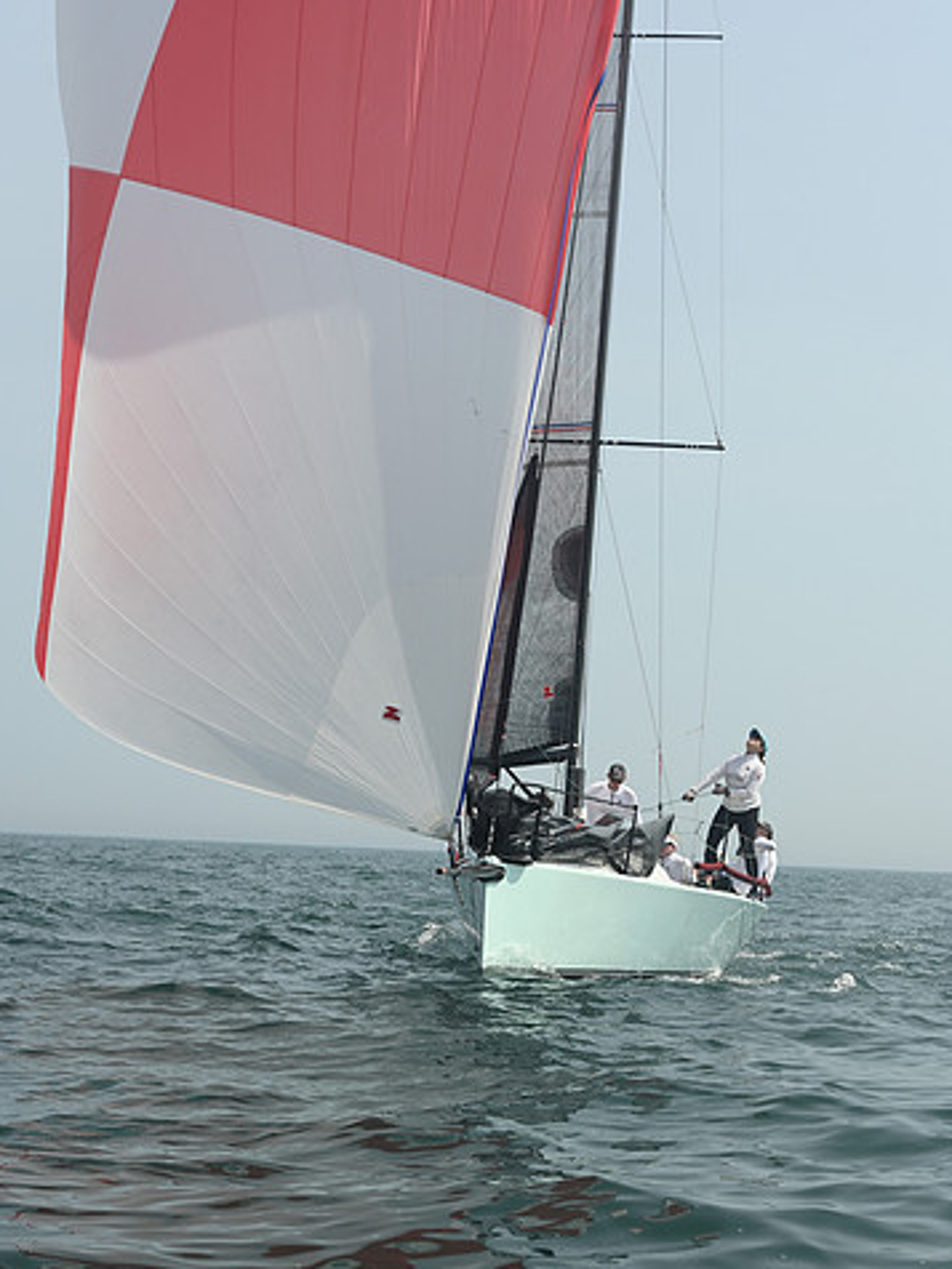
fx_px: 3007
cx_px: 489
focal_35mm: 82
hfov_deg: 18.0
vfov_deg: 23.8
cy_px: 685
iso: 320
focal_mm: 70
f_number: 8
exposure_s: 1/1250
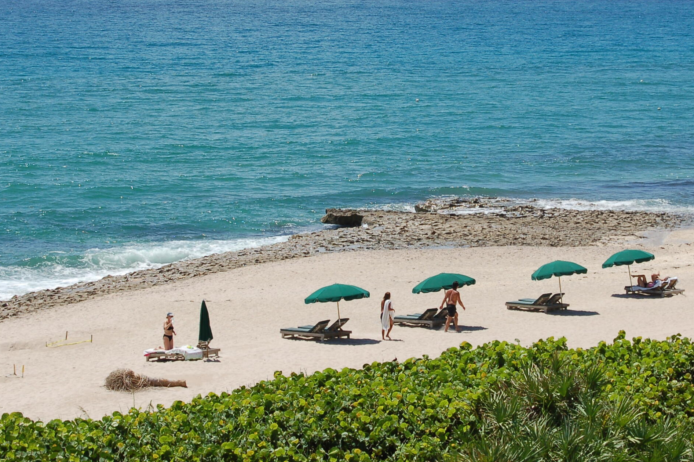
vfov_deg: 10.5
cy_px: 152
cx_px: 393
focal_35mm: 131
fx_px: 2519
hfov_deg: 15.7
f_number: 11
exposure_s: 1/320
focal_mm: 55
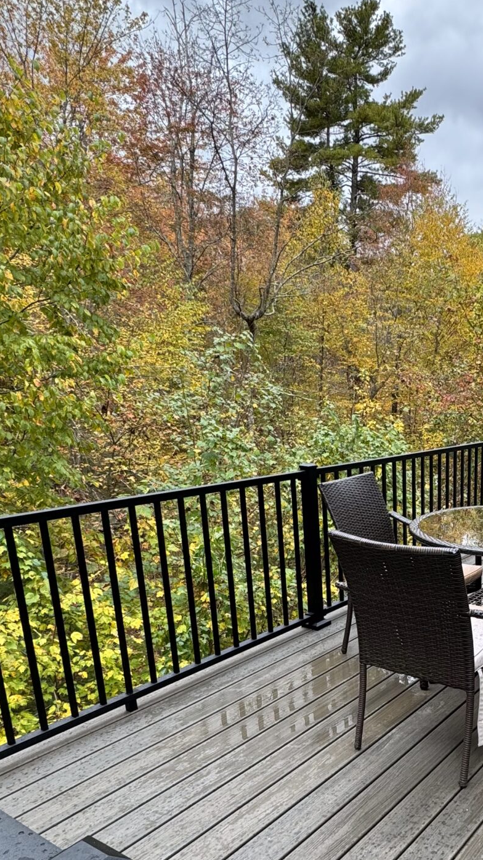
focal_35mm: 28
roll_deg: -1.0
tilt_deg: -15.6
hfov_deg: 38.4
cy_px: 559
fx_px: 638
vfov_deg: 66.5
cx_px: 440
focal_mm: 2.22
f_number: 2.2
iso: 40
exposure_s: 1/99
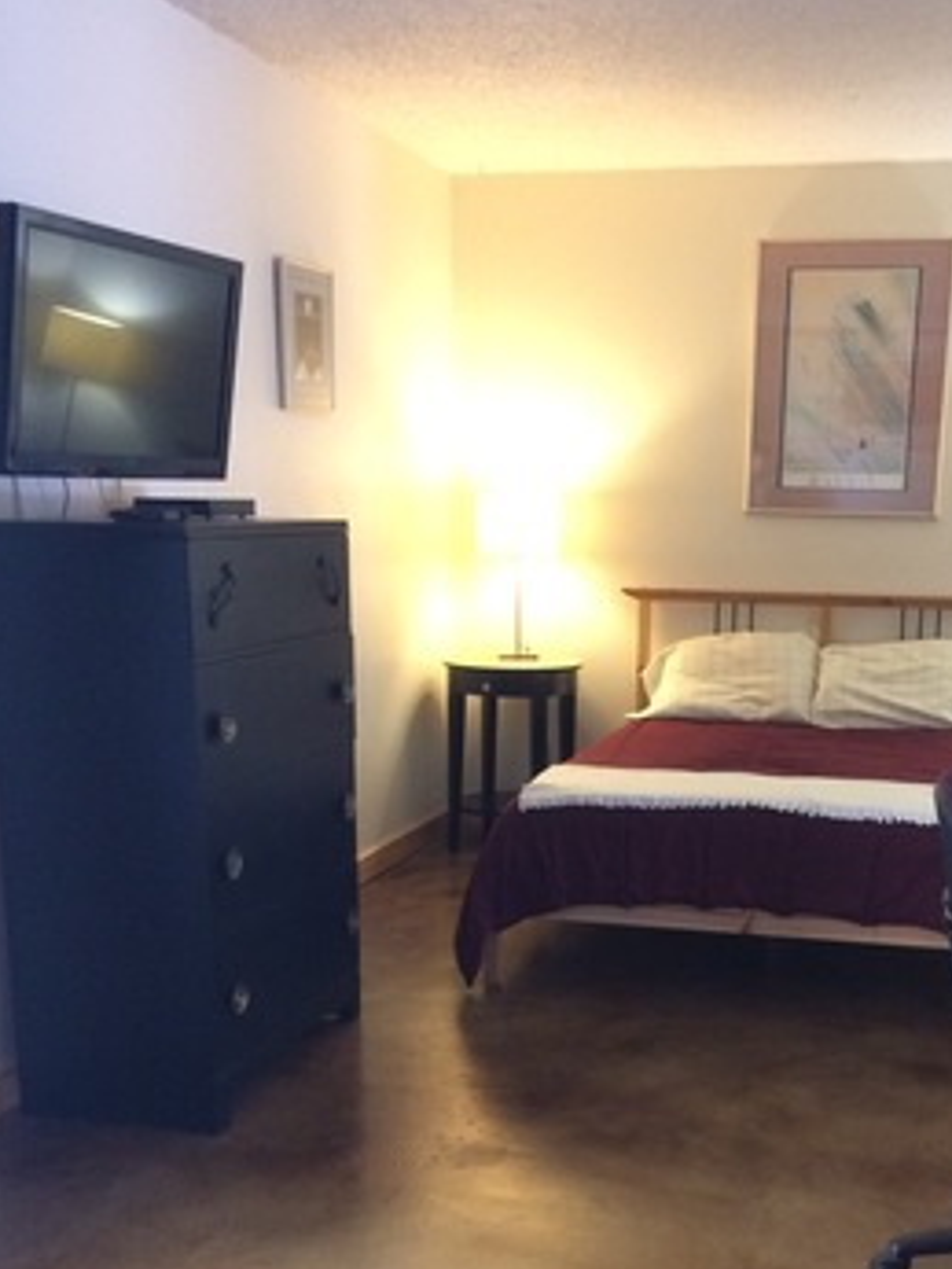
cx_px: 608
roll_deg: -0.1
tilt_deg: -12.9
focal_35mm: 42
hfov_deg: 34.2
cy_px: 853
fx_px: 1539
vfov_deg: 44.1
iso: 320
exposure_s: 1/30
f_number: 2.2
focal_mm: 4.15
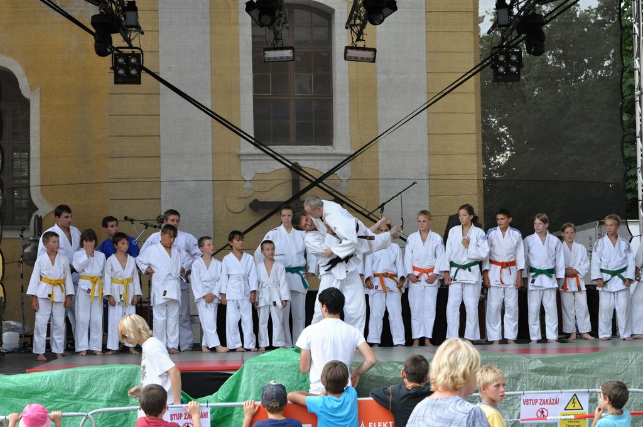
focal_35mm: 75
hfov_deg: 27.0
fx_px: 1338
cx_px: 322
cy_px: 214
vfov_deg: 18.1
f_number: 8
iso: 1250
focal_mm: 50
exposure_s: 1/250
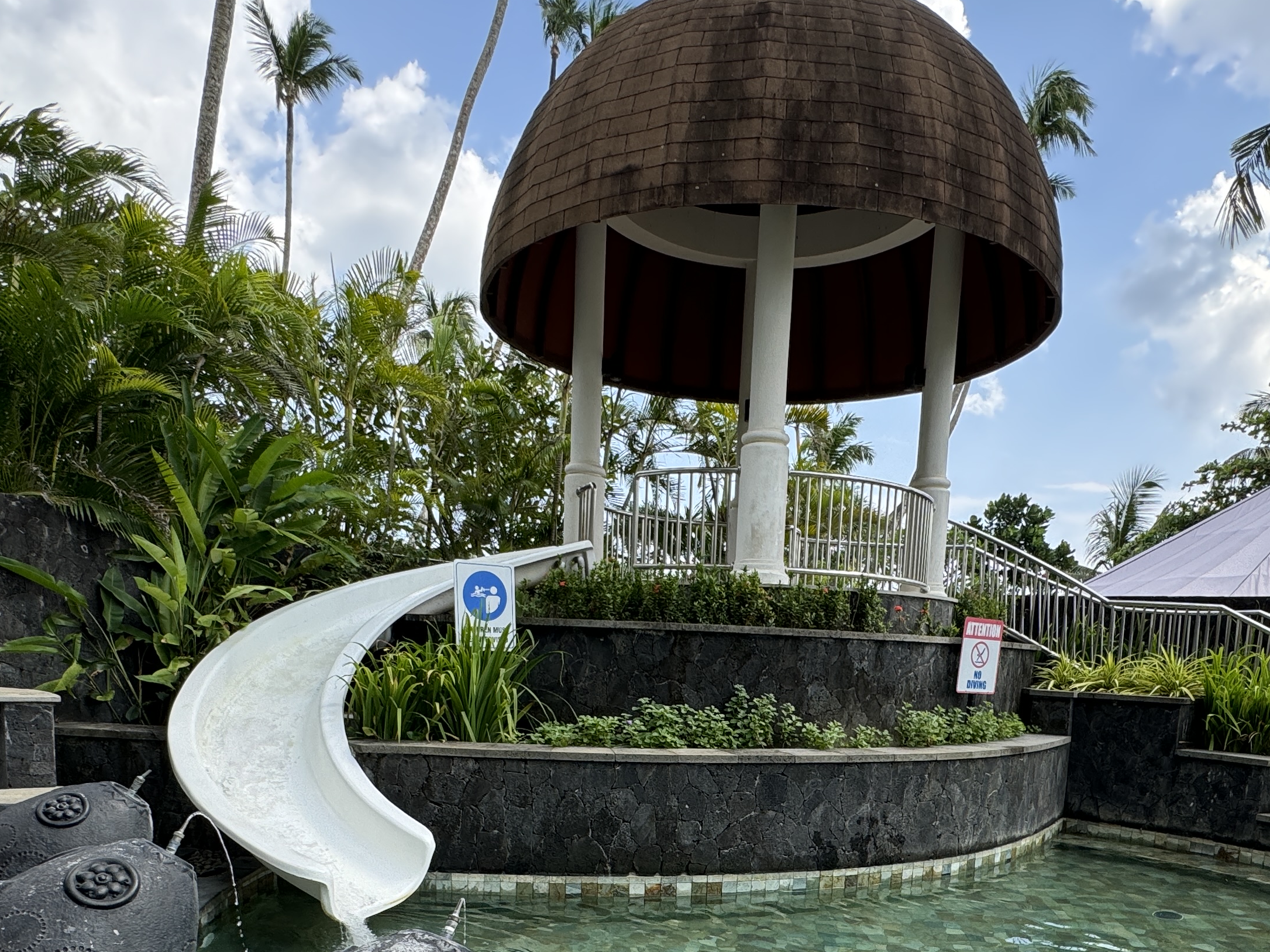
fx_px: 954
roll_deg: -2.5
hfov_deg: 67.2
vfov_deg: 49.2
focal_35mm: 26
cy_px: 792
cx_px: 686
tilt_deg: -8.3
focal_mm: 2.22
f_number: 2.2
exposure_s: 1/397
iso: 40
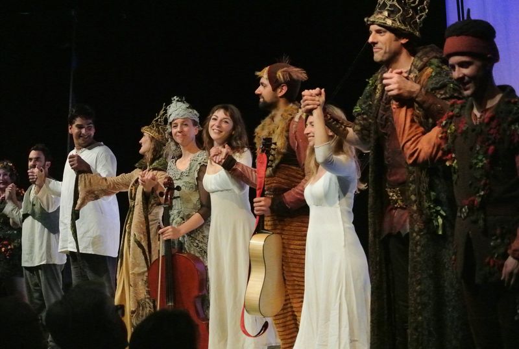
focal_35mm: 81
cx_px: 260
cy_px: 174
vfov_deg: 16.9
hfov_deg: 25.0
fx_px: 1170
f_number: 3.8
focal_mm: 30
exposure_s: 1/400
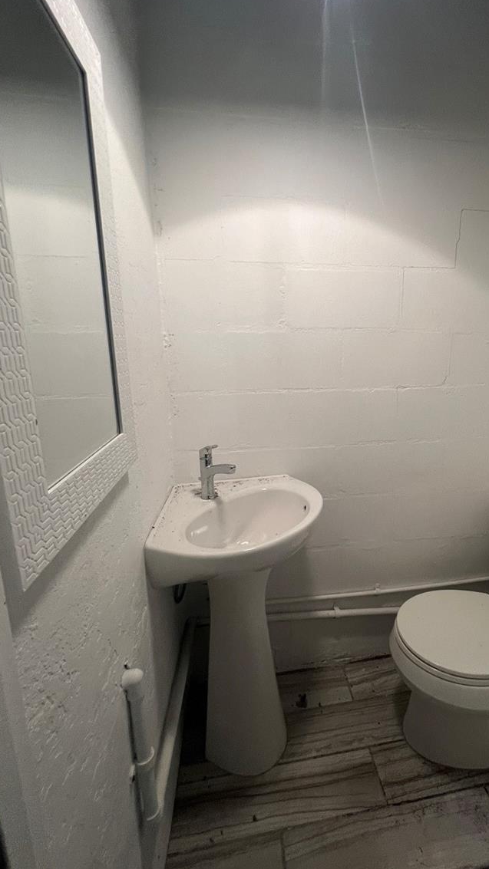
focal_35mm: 15
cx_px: 302
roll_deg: -0.4
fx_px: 346
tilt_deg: -10.6
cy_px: 413
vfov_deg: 102.9
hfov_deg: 69.5
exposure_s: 1/60
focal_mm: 1.57
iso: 160
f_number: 1.8
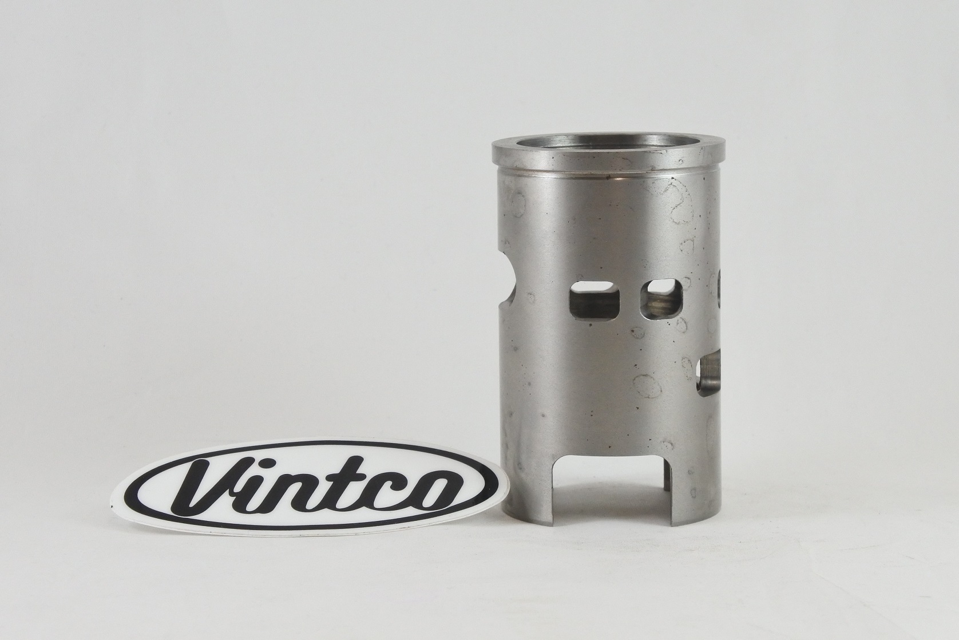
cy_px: 320
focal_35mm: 71
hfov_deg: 28.4
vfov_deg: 19.2
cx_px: 480
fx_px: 1892
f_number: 5.3
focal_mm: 26.4
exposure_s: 1/125
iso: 640
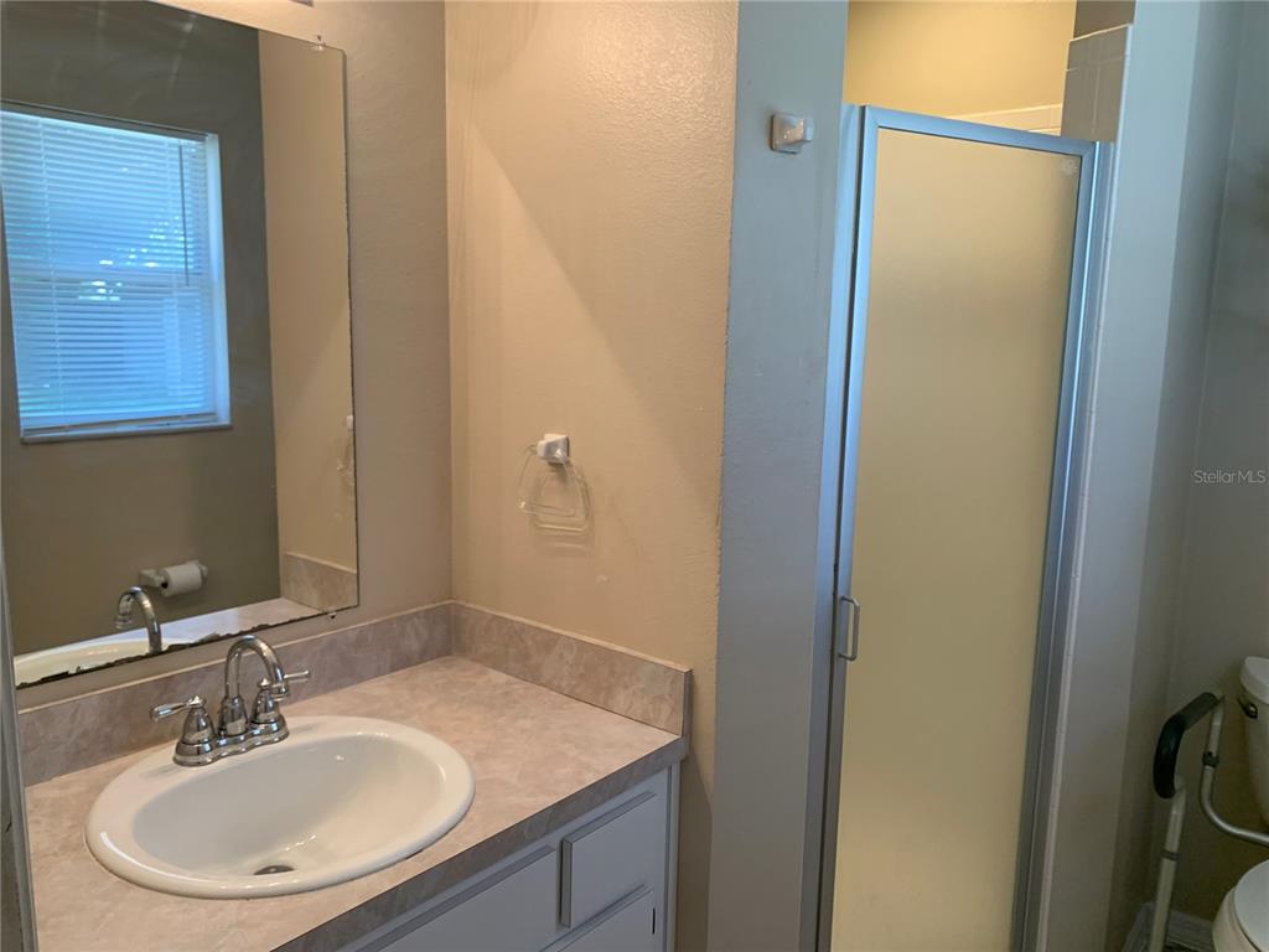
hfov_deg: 67.3
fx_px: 953
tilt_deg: -9.7
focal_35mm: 26
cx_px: 634
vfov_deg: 53.1
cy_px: 476
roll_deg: -1.3
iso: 100
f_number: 1.8
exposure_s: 1/120
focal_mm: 4.25
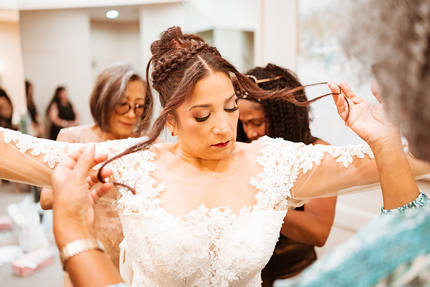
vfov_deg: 37.9
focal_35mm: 35
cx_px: 215
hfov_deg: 54.4
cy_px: 144
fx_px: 418
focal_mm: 35
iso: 1250
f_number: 1.8
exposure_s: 1/400
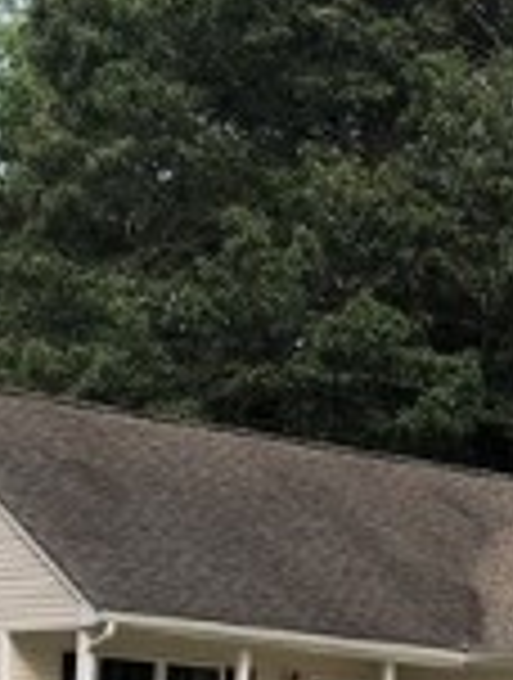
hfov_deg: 10.3
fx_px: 2794
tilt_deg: +3.0
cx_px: 684
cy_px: 824
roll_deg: -1.9
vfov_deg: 13.5
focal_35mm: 142
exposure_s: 1/615
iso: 20
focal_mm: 3.99
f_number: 1.8
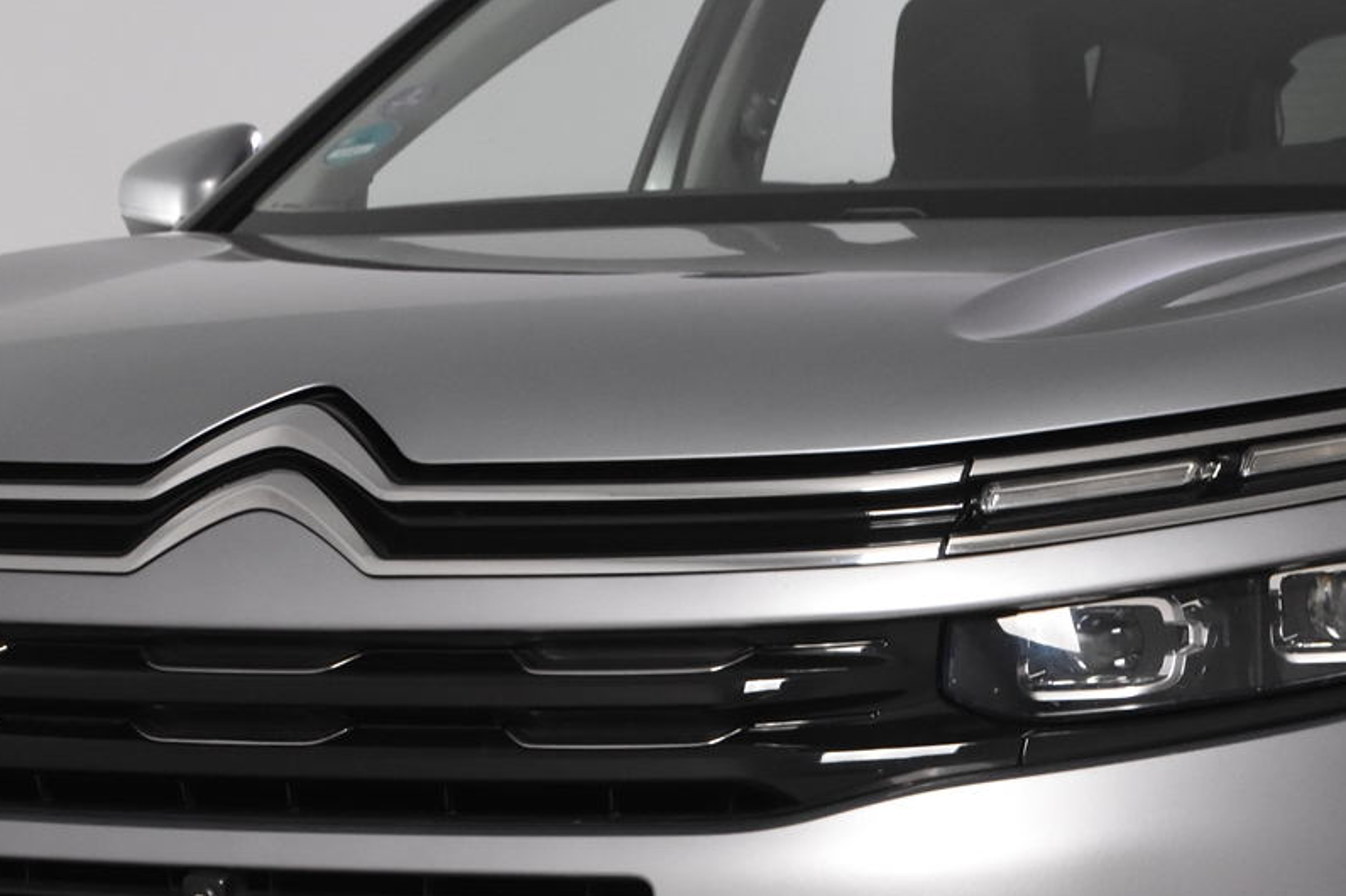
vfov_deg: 12.1
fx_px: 4193
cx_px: 854
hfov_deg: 18.2
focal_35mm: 112
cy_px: 796
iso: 1600
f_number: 5.6
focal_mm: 31
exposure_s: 1/125
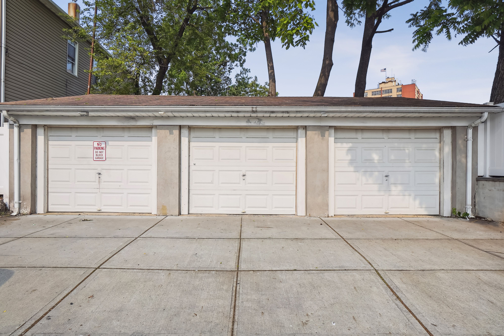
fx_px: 266
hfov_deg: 86.9
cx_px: 252
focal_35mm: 19
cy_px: 168
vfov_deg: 64.6
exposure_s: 1/800
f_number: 8
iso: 160
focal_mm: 13
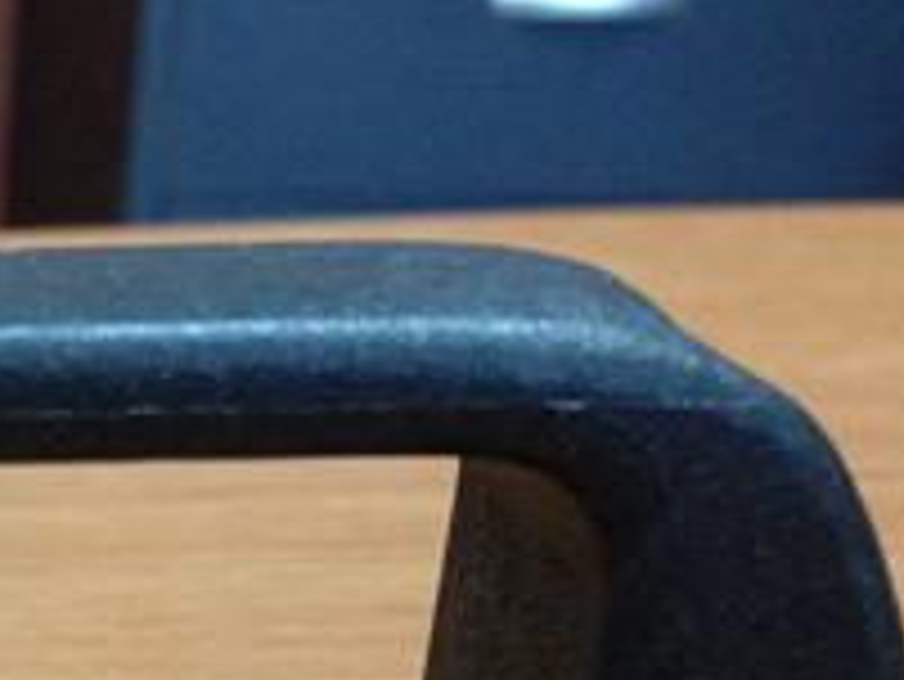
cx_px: -468
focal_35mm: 105
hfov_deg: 16.9
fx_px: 2744
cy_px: 991
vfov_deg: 13.4
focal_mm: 4.13
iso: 250
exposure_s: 1/20
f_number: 2.4
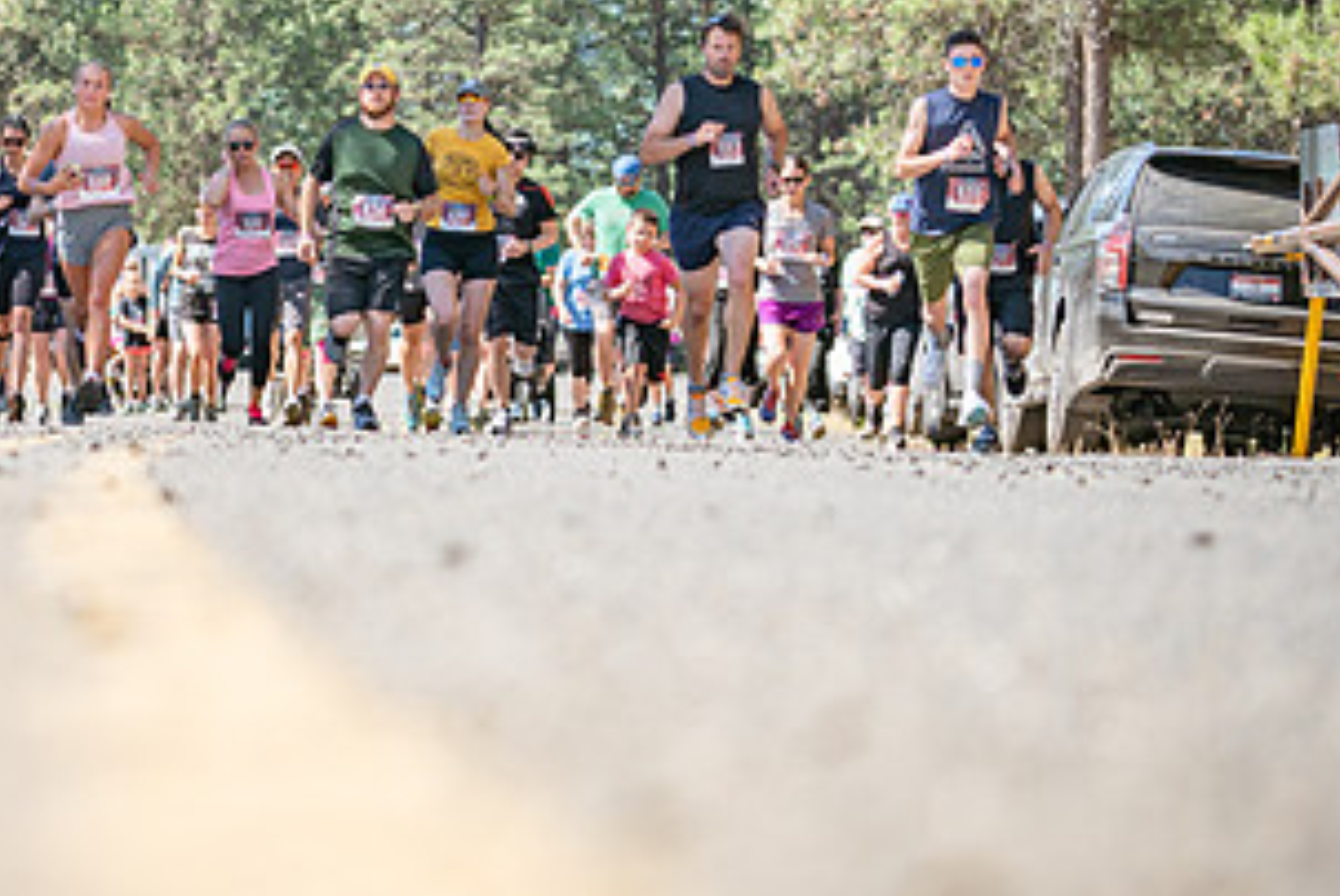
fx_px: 5291
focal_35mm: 142
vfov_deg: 9.7
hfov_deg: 14.3
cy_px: 273
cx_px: 98
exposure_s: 1/500
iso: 125
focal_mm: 74
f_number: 4
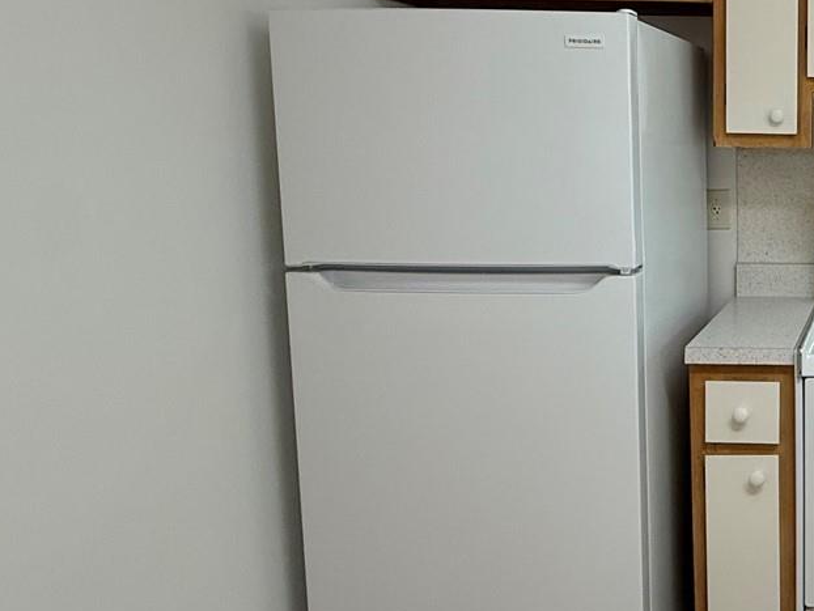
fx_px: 847
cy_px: 220
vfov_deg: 39.4
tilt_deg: -5.9
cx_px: 910
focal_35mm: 36
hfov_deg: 40.6
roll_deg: -0.7
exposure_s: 1/120
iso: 160
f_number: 2.2
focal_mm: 2.22
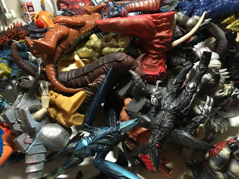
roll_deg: +7.3
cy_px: 90
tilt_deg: -44.7
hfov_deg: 61.7
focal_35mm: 29
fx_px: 200
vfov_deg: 48.2
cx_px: 120
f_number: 2.2
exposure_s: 1/30
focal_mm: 4.15
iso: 125
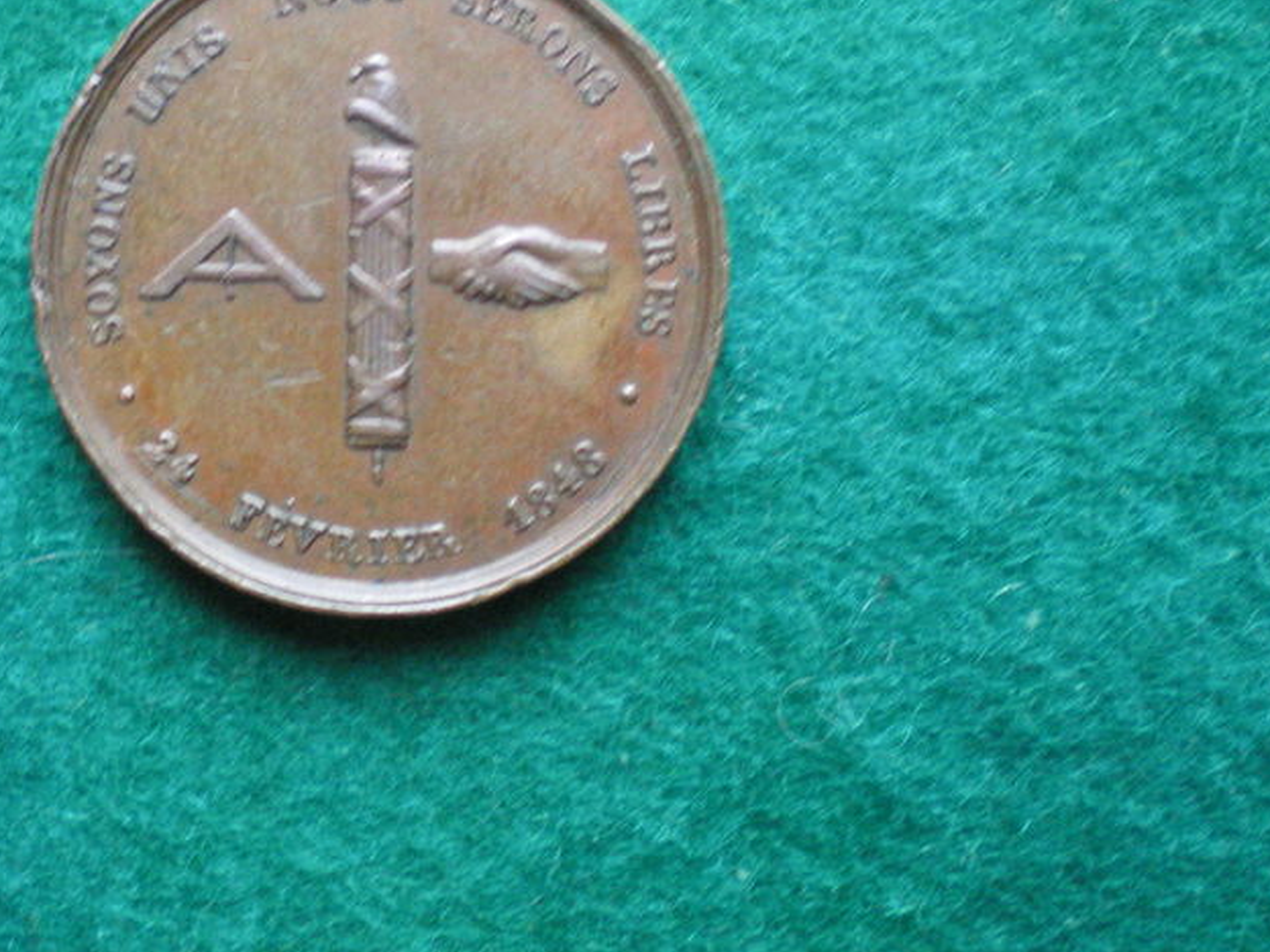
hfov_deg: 31.2
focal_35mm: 61
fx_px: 2238
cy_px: 332
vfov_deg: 23.9
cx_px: 324
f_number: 3.1
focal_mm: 6.3
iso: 400
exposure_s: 1/20
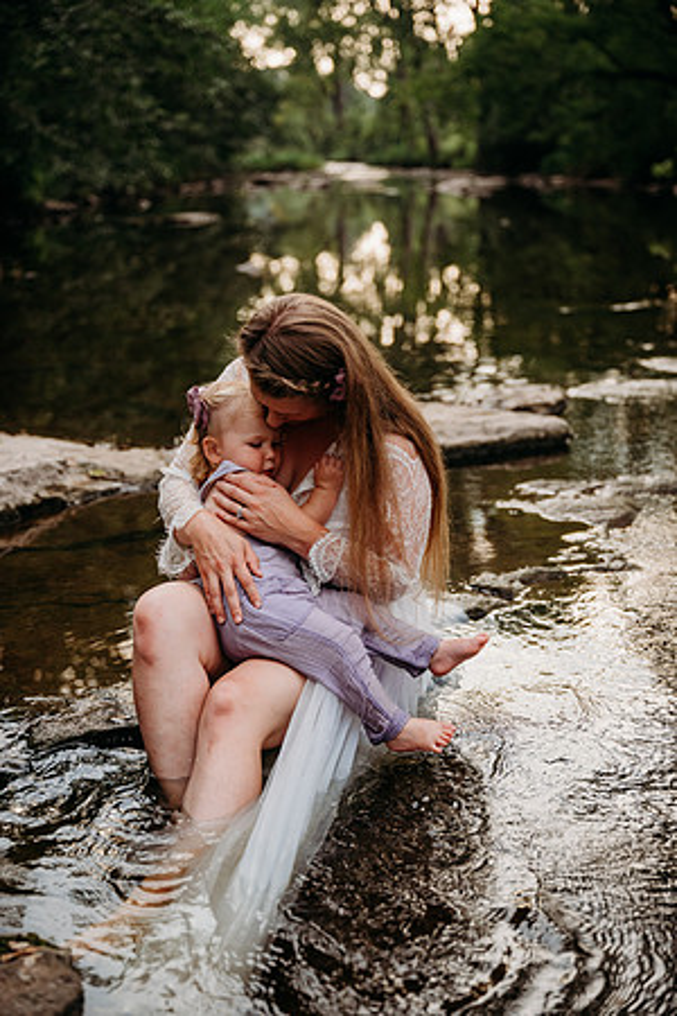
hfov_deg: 25.1
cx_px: 338
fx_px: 1523
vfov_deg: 36.9
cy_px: 508
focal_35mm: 54
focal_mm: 54
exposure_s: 1/1600
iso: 500
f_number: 3.2
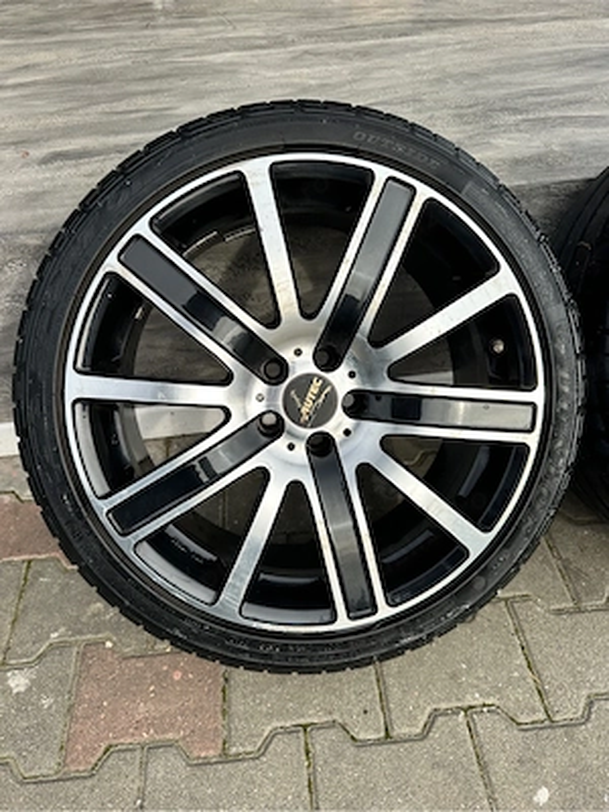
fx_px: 563
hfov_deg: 56.8
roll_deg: +3.5
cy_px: 406
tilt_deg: -44.7
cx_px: 304
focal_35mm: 24
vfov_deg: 71.6
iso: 80
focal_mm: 6.86
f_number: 1.78
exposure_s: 1/1613
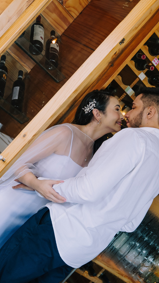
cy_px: 141
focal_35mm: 56
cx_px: 69
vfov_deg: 37.2
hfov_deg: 21.4
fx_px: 420
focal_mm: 34
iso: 2000
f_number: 3.2
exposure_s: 1/200
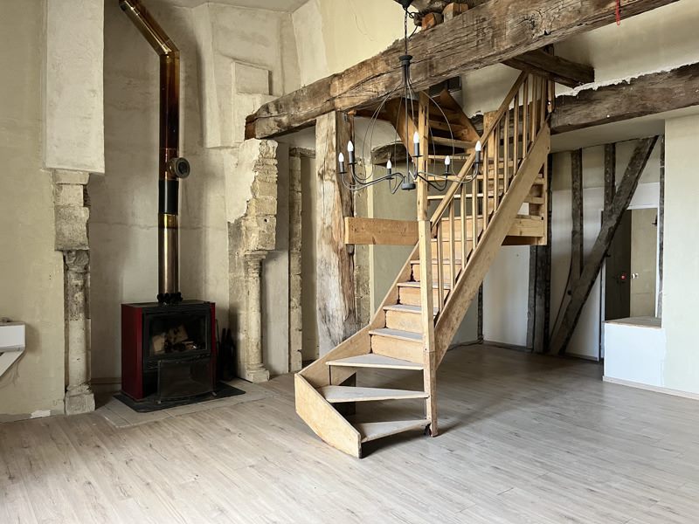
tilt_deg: -1.2
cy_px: 262
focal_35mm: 26
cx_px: 350
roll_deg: -0.3
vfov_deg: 53.1
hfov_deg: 67.3
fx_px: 525
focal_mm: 5.1
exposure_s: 1/60
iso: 320
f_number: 1.6
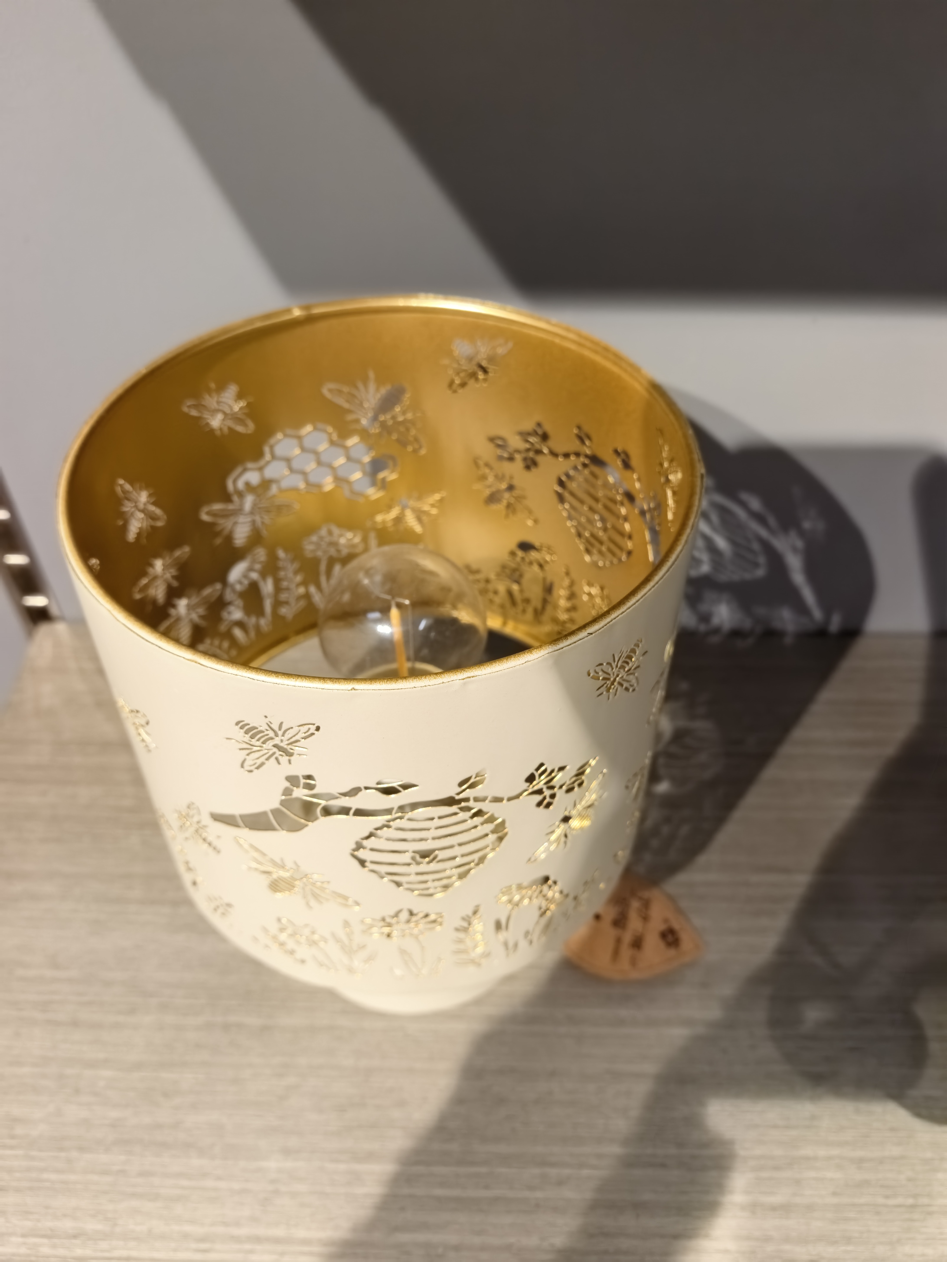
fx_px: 985
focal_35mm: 27
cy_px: 631
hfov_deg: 51.4
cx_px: 474
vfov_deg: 65.3
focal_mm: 6.98
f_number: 2.8
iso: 400
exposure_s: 1/33.3
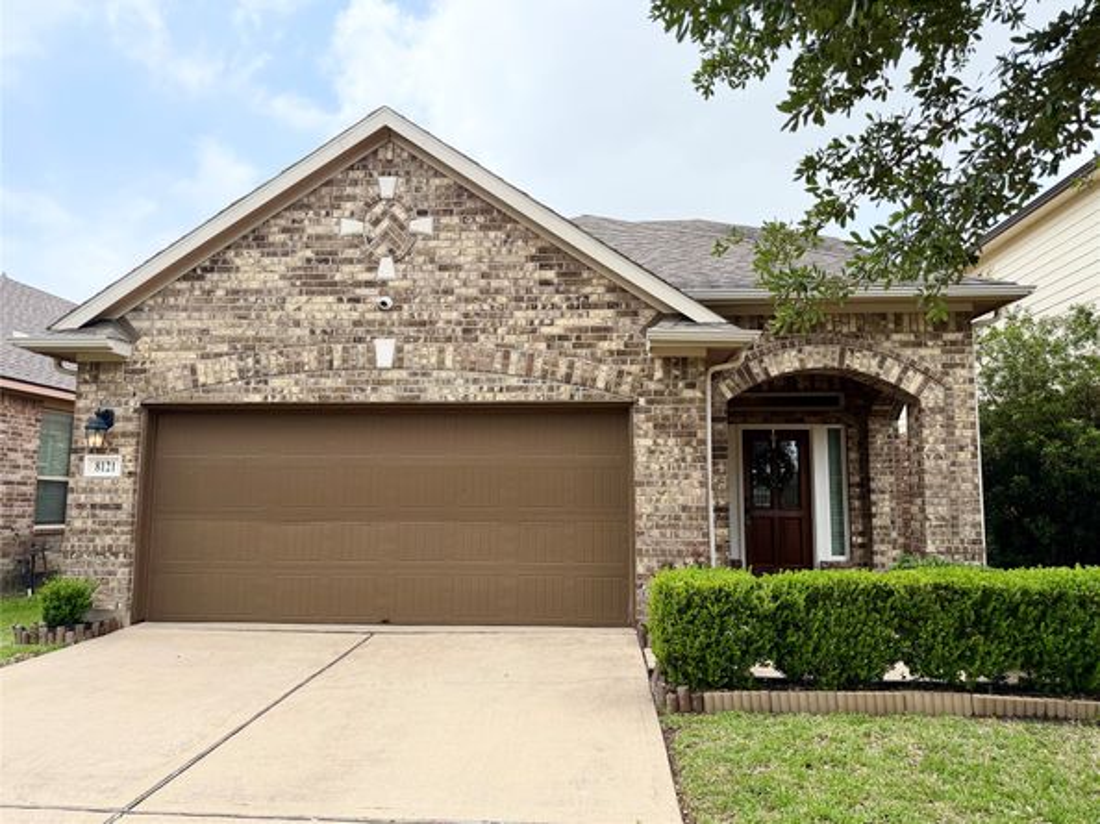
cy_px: 412
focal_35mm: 24
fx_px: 762
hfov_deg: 71.6
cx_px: 550
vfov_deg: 56.8
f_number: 1.78
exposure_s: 1/2703
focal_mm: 6.76
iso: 100
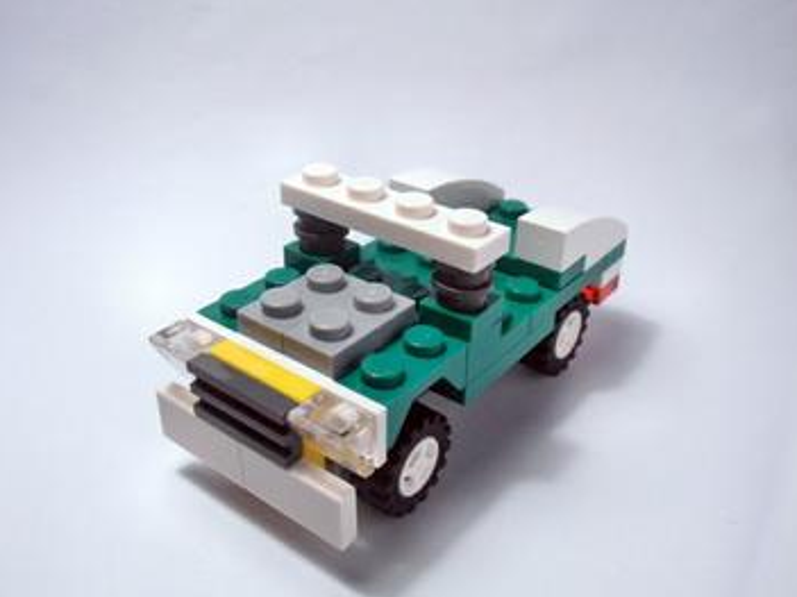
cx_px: 402
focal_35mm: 38
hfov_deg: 49.0
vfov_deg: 37.7
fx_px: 875
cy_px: 304
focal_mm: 6.61
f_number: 3.9
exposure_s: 1/100
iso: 80
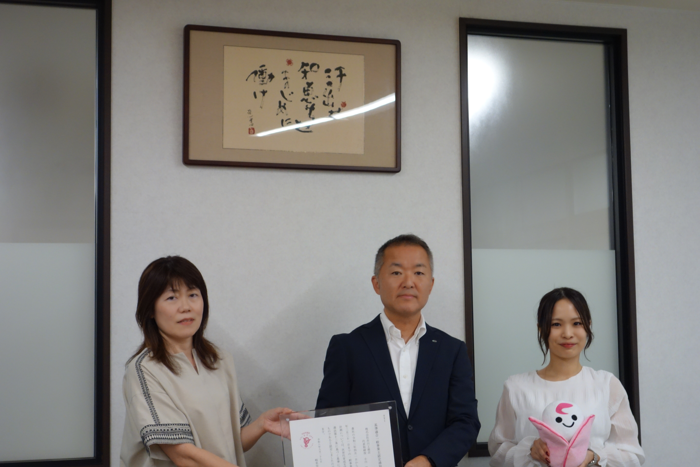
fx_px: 1225
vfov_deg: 21.6
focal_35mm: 63
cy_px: 234
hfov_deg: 31.9
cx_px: 350
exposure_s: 1/250
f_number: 3.5
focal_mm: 23.55
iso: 800
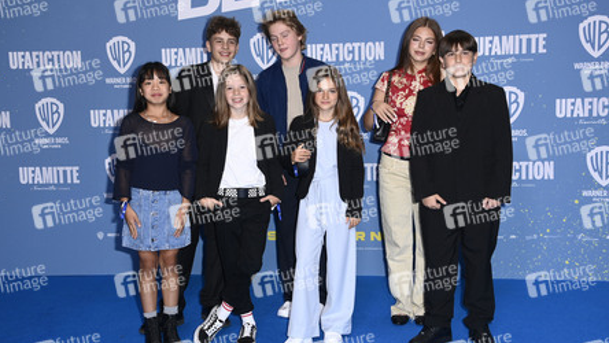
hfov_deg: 40.6
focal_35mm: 51
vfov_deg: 23.5
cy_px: 178
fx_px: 824
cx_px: 305
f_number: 5.6
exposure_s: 1/250
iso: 1250
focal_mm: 48
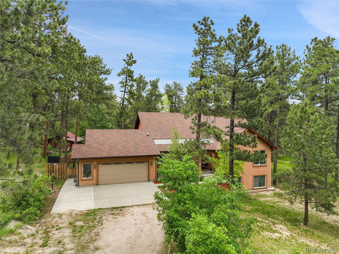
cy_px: 127
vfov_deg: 56.8
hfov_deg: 71.6
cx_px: 170
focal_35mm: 24
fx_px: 235
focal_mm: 12.29
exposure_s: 1/160
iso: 290
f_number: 2.8
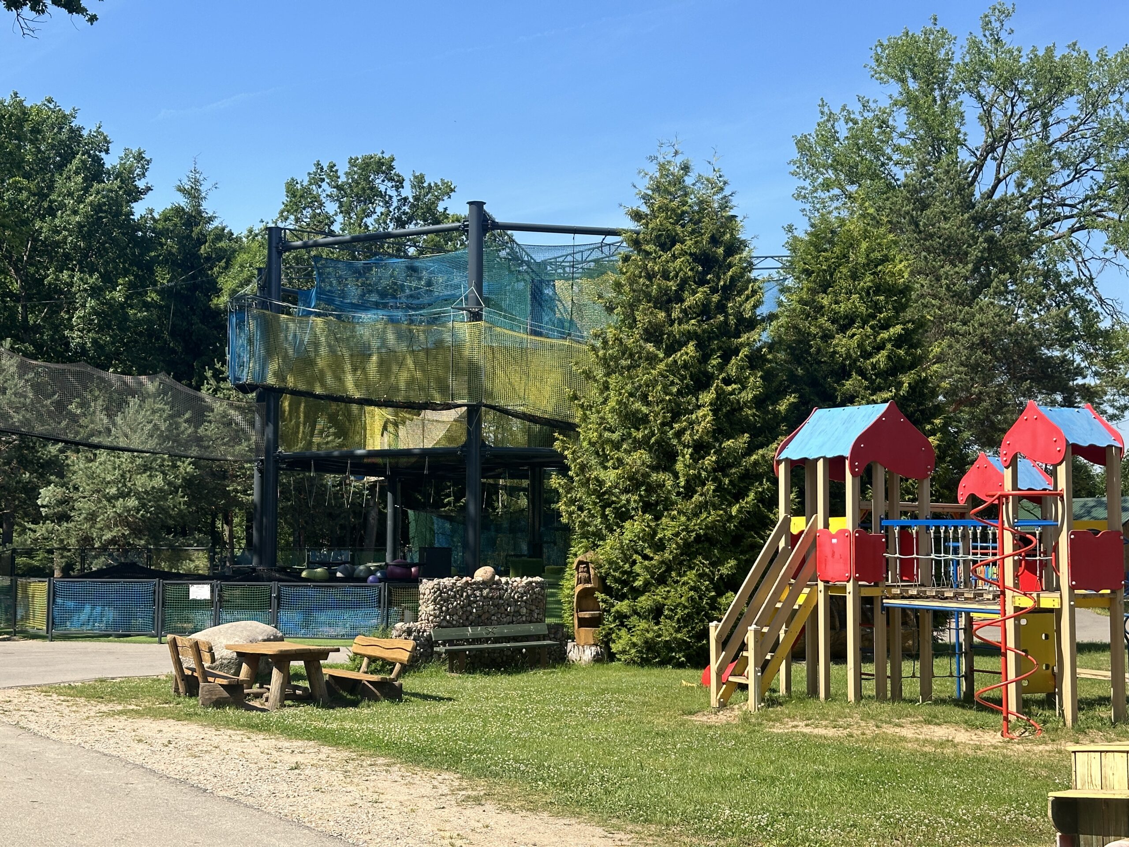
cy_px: 424
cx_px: 564
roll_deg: -0.6
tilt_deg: +3.9
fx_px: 1566
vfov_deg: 30.3
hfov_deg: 39.7
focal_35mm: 48
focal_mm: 6.86
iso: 64
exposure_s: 1/2252
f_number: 1.78
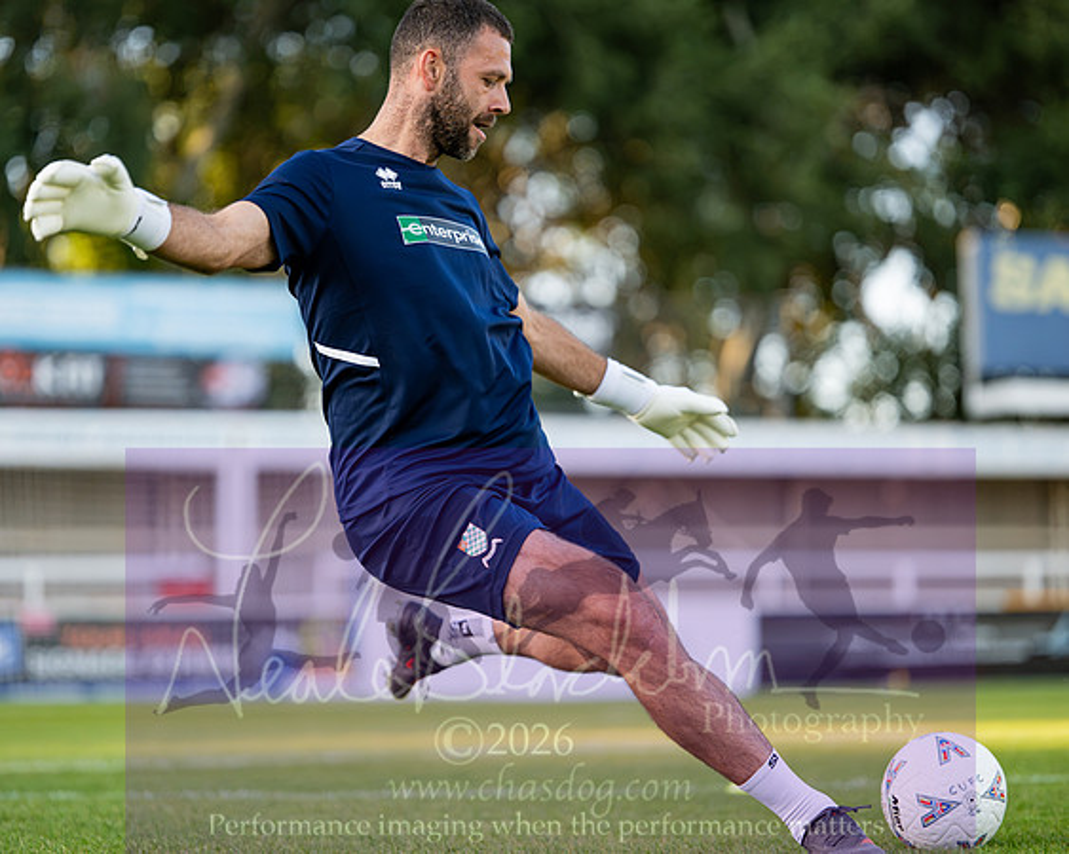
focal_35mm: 96
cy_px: 427
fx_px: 3028
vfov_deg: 16.1
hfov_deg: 20.0
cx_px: 465
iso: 1800
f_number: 1.4
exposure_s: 1/10000
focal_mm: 85
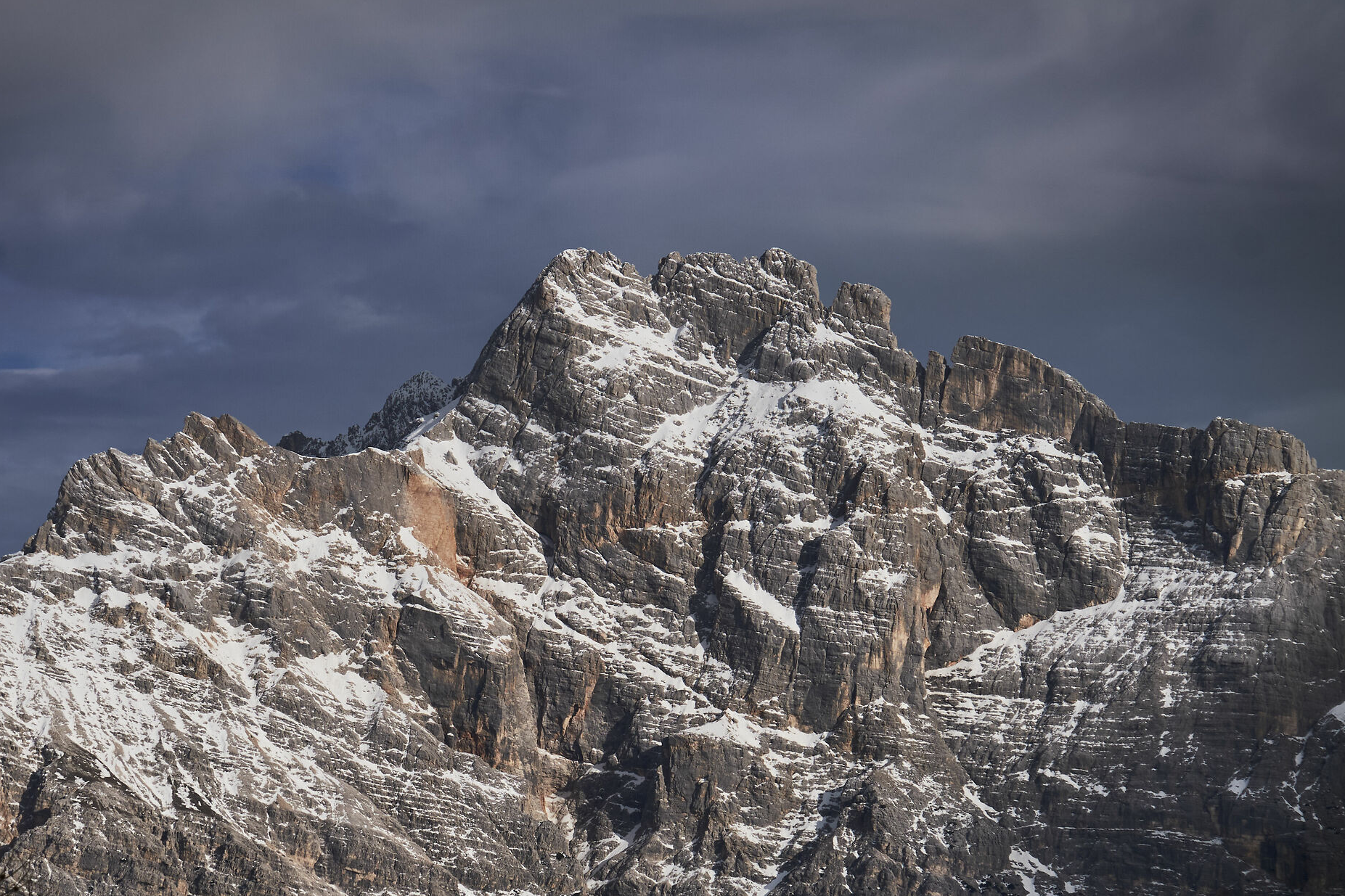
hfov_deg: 12.0
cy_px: 549
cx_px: 536
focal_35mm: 171
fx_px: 6388
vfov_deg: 8.0
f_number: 10
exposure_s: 1/1400
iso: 200
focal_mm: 88.2
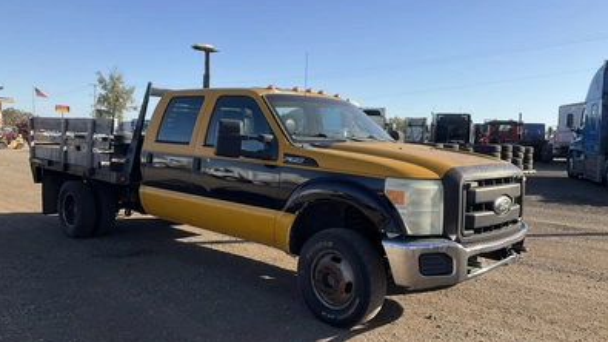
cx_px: 303
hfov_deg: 61.0
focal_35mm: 32
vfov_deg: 36.7
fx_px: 516
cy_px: 176
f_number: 1.8
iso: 25
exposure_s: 1/1221
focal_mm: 3
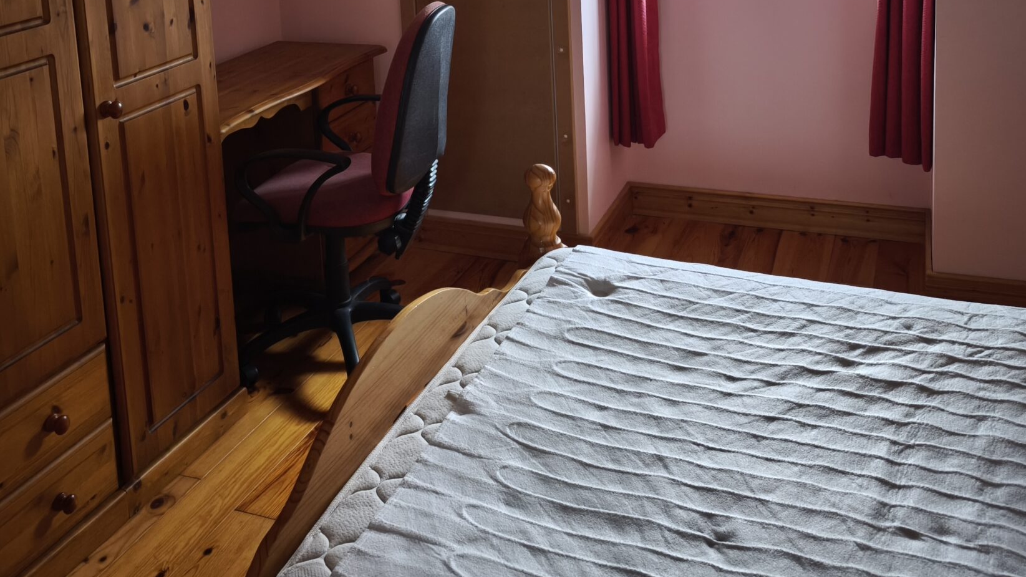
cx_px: 438
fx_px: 1061
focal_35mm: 39
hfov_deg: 51.4
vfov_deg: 28.3
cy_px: -19
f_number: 1.6
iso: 800
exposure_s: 1/33.3
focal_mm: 6.57
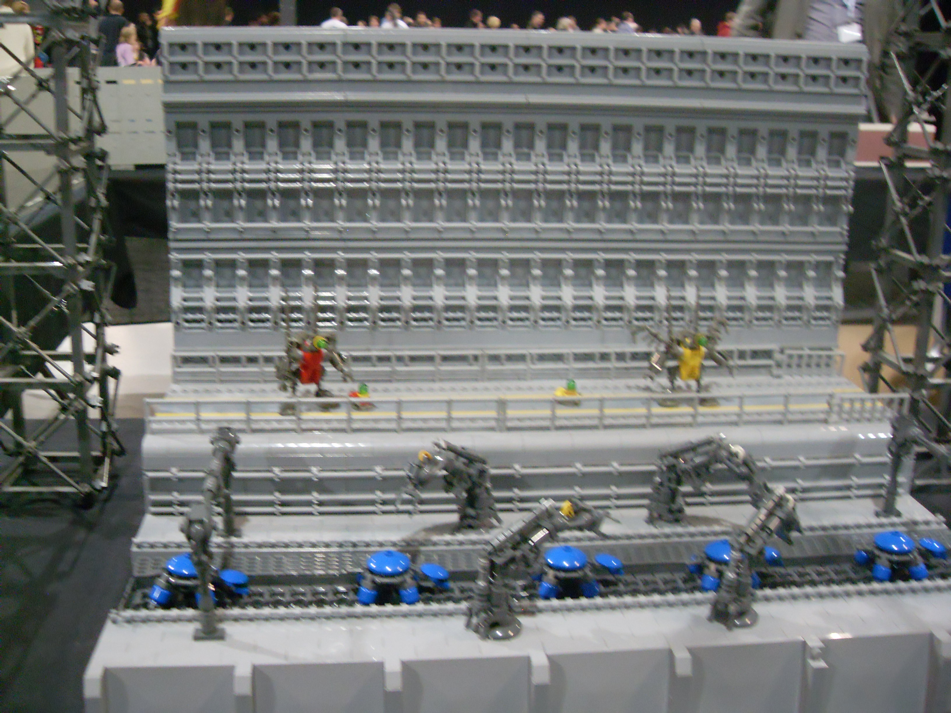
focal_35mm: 37
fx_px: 1016
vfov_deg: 38.7
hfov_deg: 50.1
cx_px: 476
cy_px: 356
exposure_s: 1/8
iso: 200
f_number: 2.8
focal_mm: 6.3
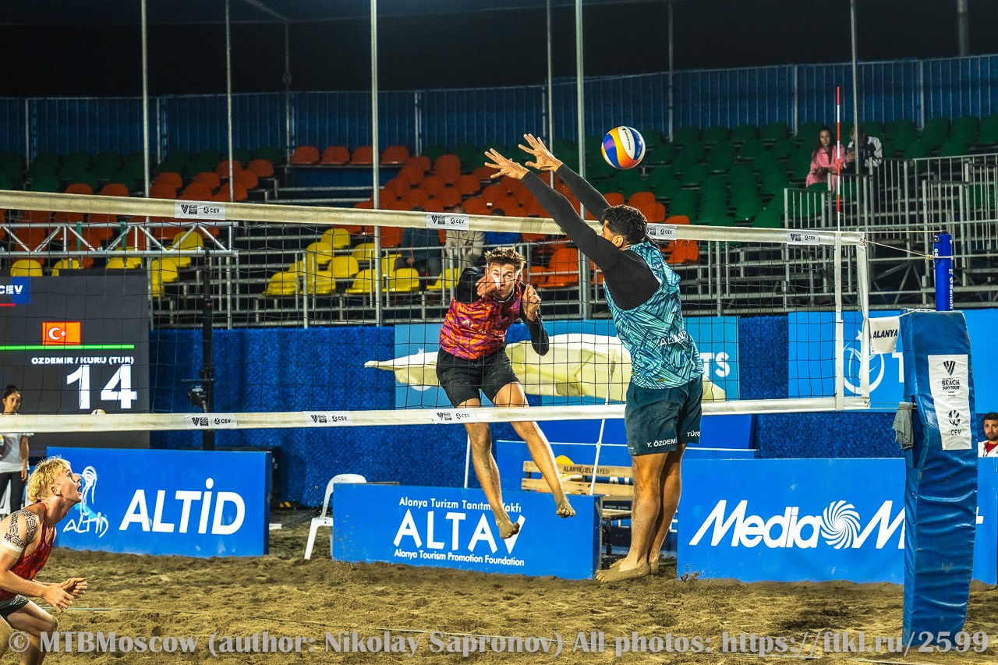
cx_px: 499
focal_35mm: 105
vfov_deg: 13.0
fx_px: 2910
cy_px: 332
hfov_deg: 19.5
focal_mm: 70
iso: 1600
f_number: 3.5
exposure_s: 1/1250
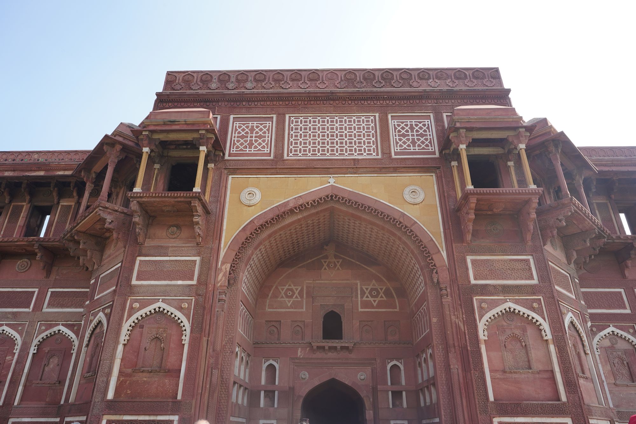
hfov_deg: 73.7
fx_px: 424
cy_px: 212
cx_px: 318
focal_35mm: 24
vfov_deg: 53.1
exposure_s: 1/100
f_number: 14
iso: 250
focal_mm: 24
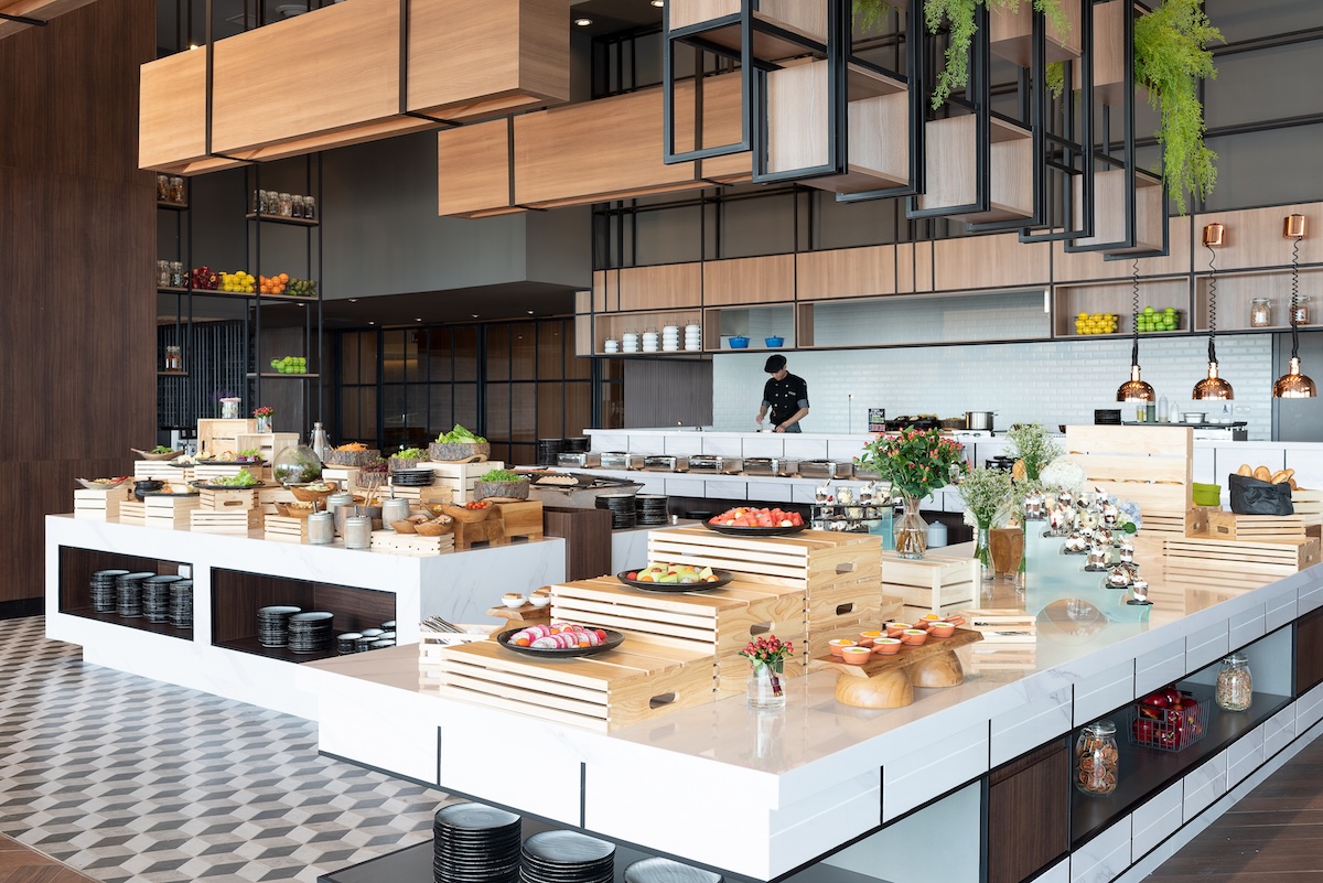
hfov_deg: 54.4
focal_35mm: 35
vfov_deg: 37.9
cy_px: 442
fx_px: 1287
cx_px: 662
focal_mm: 35
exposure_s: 1/15
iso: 320
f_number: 8
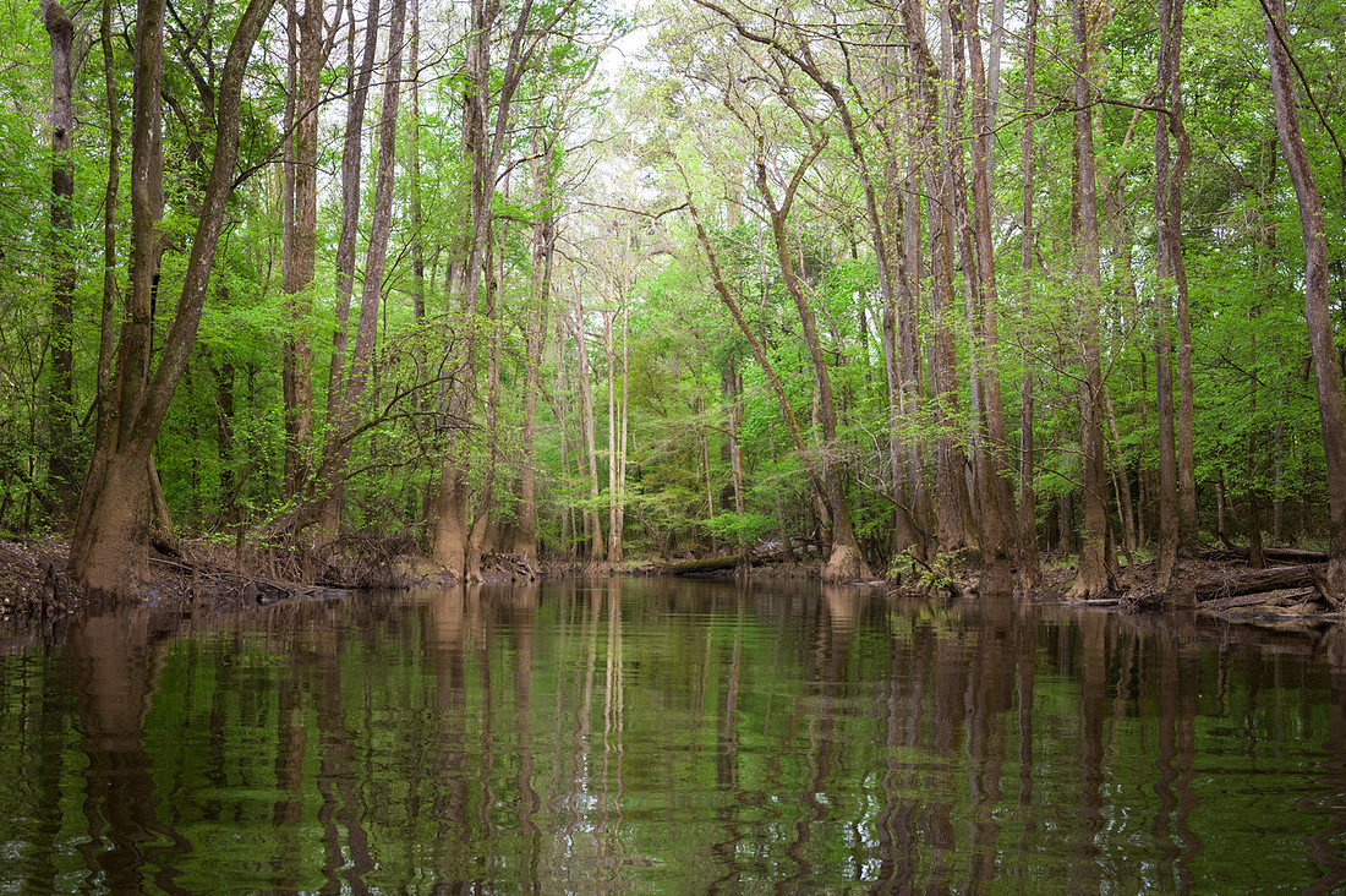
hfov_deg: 42.6
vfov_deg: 29.1
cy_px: 468
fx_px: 1727
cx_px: 672
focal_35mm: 46
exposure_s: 1/125
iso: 1600
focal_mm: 41
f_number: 11
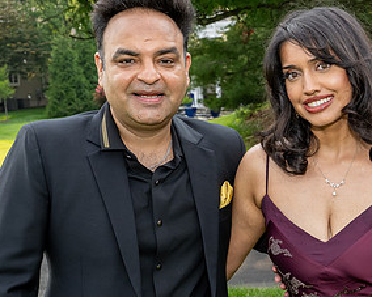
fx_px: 958
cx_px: 379
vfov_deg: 17.6
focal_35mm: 87
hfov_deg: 21.2
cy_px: 210
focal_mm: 37
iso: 1000
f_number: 8
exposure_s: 1/250
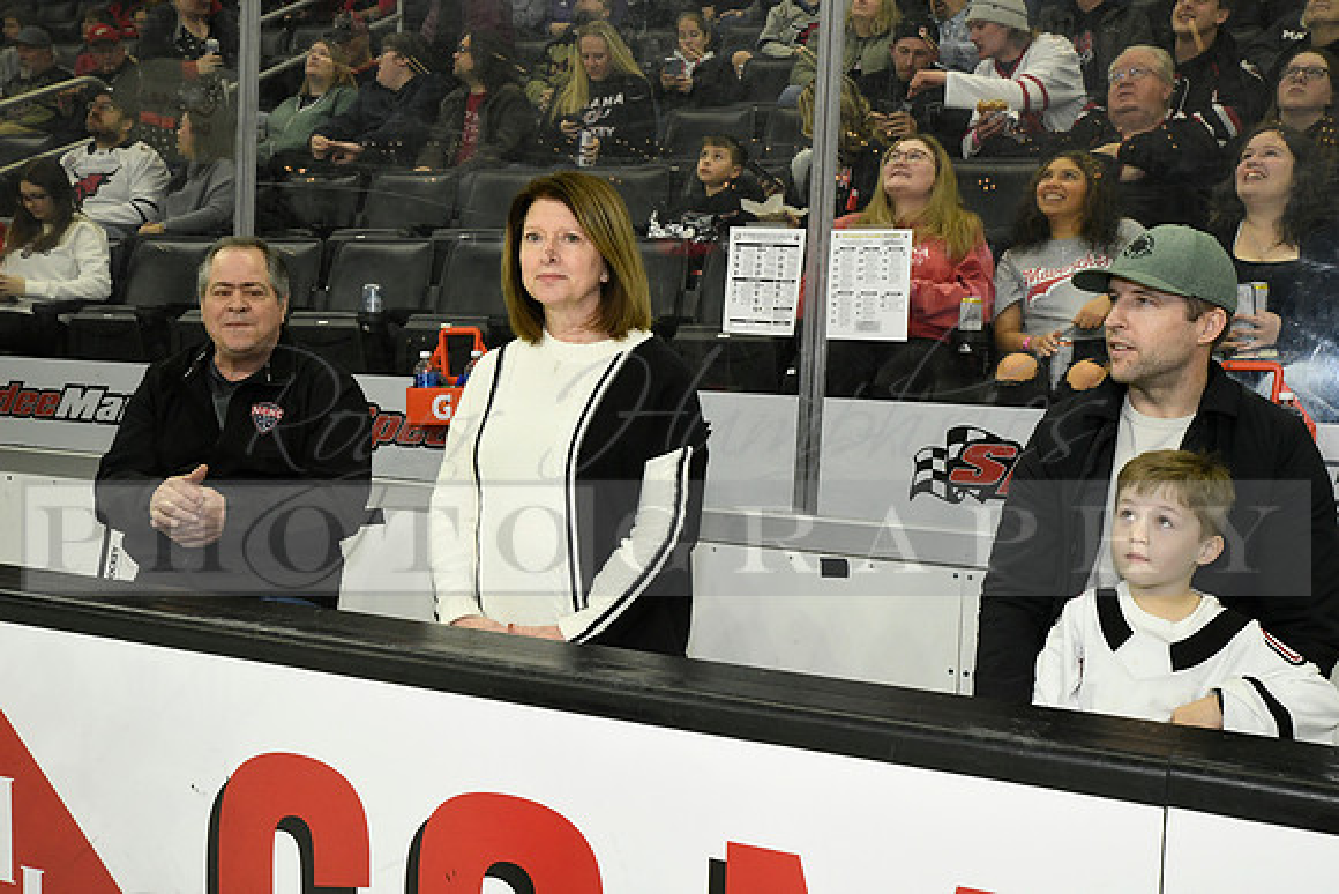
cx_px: 670
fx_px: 1488
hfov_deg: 48.4
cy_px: 447
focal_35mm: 40
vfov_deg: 33.4
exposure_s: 1/250
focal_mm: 40
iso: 6400
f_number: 13
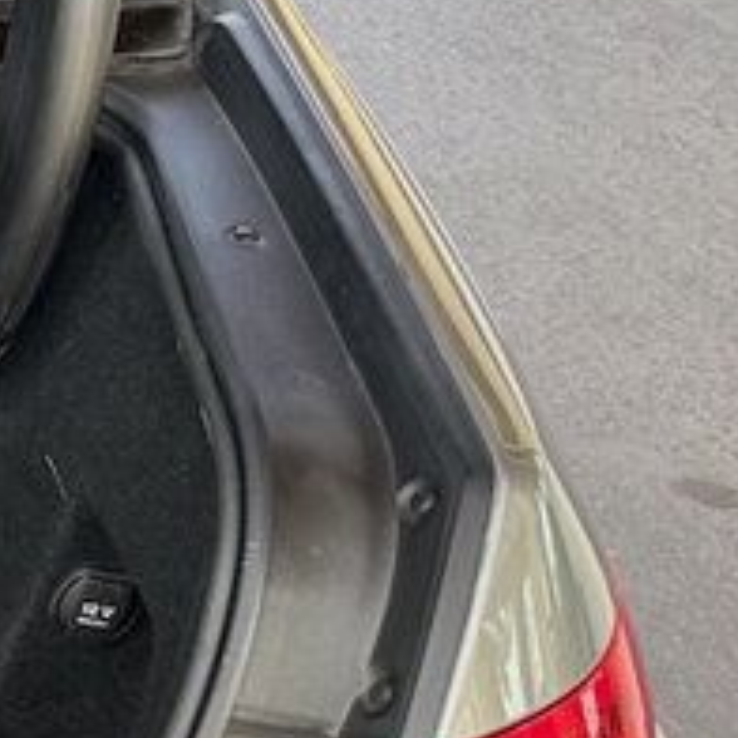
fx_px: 2677
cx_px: -1152
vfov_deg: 15.4
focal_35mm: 111
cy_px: 727
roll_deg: +0.7
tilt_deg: -37.1
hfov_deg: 11.9
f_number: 1.78
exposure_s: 1/185
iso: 160
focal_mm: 6.76
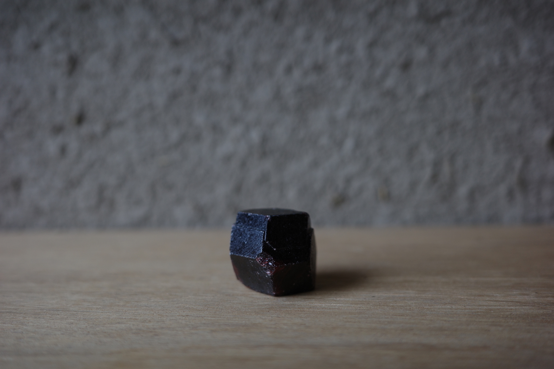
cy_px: 184
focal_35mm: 40
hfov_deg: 48.5
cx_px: 277
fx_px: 616
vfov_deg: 33.4
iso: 200
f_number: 2.8
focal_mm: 26
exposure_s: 1/125
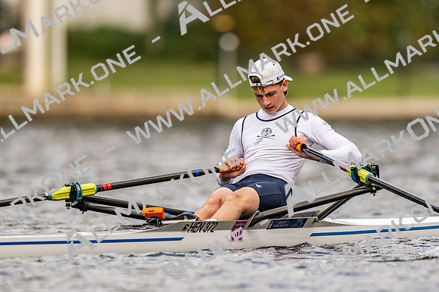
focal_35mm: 900
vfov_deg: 1.5
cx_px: 220
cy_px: 146
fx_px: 10971
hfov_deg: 2.3
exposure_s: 1/2500
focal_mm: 600
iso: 640
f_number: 4
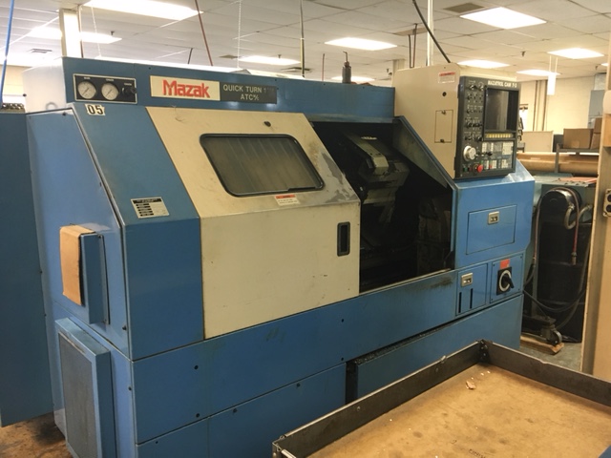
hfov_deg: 61.7
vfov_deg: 48.2
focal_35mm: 29
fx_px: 512
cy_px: 229
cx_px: 306
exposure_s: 1/30
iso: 125
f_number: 2.2
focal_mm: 4.15
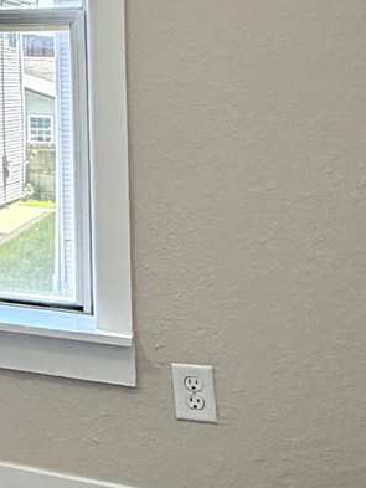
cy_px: 21
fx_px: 1155
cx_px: -547
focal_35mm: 82
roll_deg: -0.8
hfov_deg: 13.0
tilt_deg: +2.6
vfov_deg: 23.0
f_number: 2.2
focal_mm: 2.22
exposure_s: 1/120
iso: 125
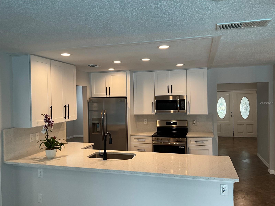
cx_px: 138
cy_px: 103
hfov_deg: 61.7
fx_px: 230
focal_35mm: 29
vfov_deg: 48.2
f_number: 1.8
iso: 40
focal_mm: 3
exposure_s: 1/60
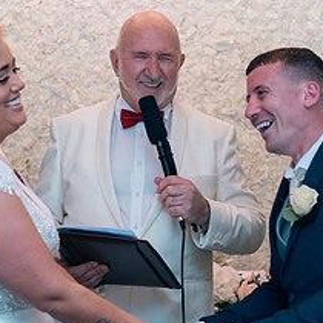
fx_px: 992
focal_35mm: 94
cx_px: 169
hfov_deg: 18.5
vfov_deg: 18.5
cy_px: 125
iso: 640
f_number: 3.5
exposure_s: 1/160
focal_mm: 40
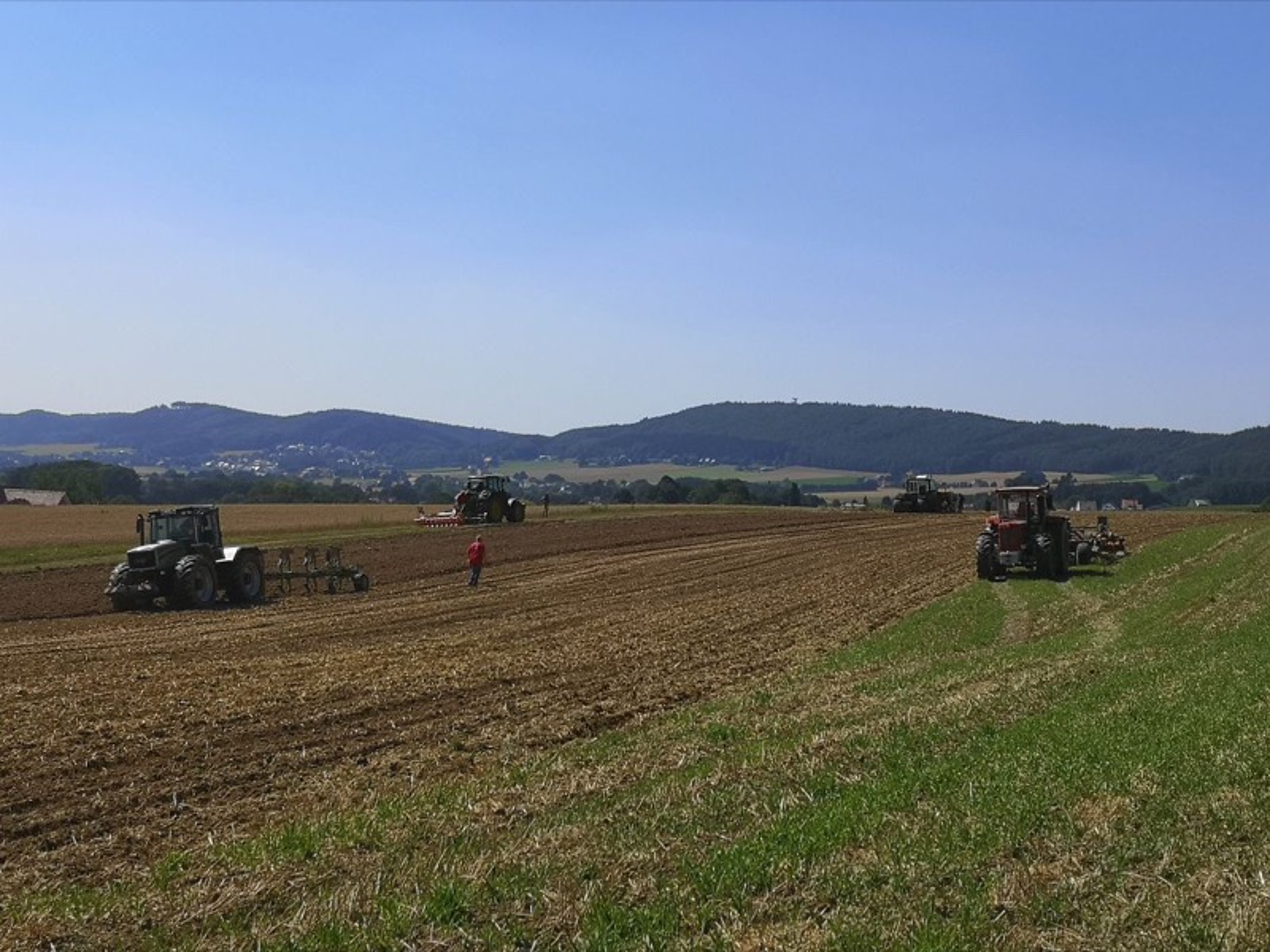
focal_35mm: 52
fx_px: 1908
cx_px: 635
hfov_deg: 36.8
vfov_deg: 28.0
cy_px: 476
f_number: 1.8
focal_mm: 5.58
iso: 50
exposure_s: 1/3906
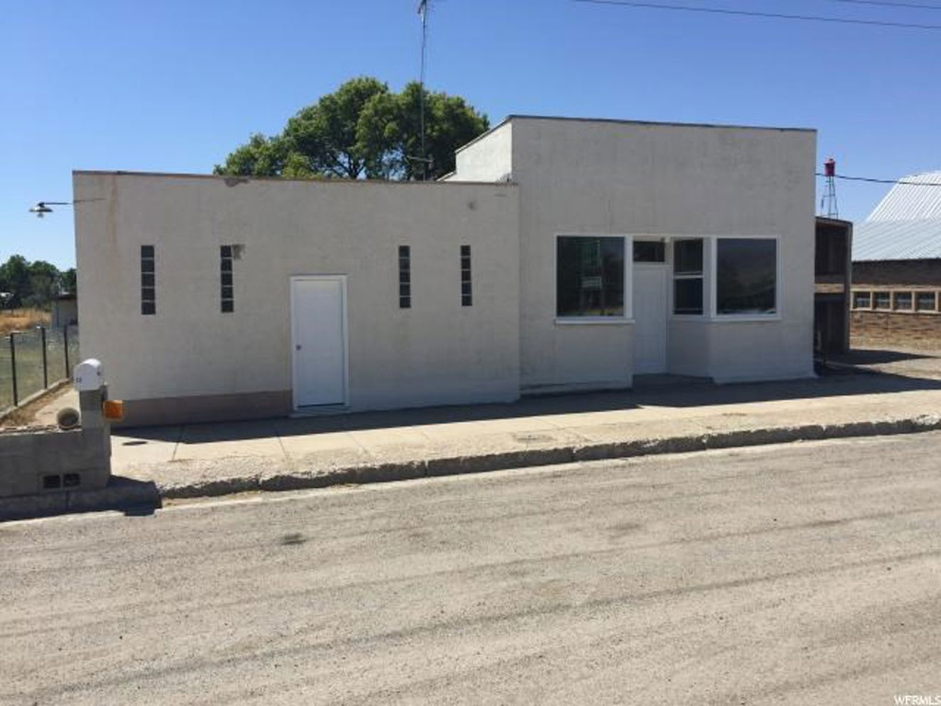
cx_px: 470
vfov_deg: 48.2
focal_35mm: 29
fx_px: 788
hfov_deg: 61.7
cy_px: 353
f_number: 2.2
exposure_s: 1/2326
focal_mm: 4.15
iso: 32
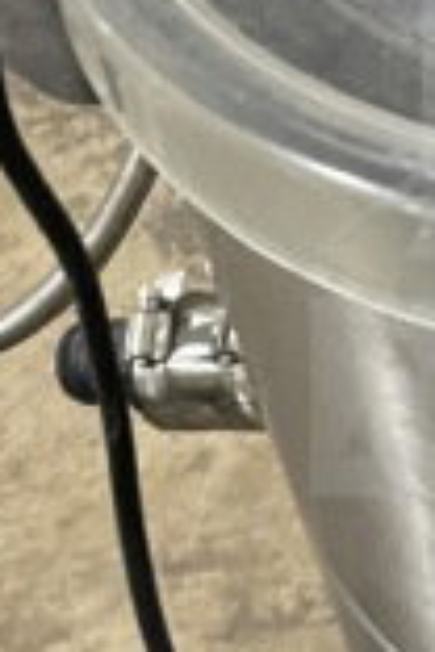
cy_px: 165
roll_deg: +3.8
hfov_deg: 9.3
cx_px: 778
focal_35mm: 141
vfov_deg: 14.5
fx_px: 2555
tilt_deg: -43.9
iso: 320
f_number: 1.6
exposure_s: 1/60
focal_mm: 4.2
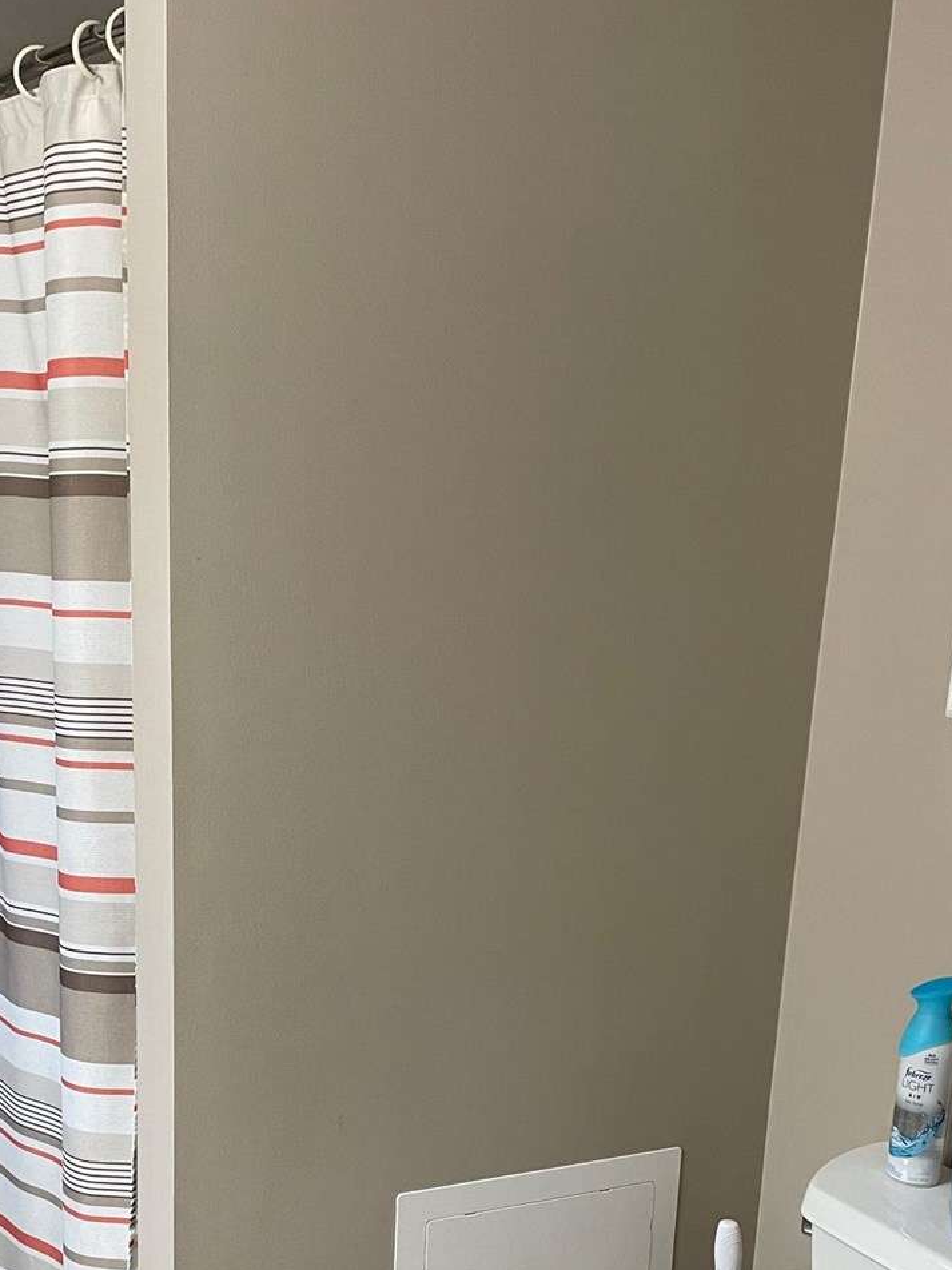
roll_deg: -1.0
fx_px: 1540
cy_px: 955
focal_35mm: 42
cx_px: 358
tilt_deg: -15.0
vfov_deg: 43.3
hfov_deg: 34.2
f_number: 1.6
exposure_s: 1/60
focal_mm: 4.2
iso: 125
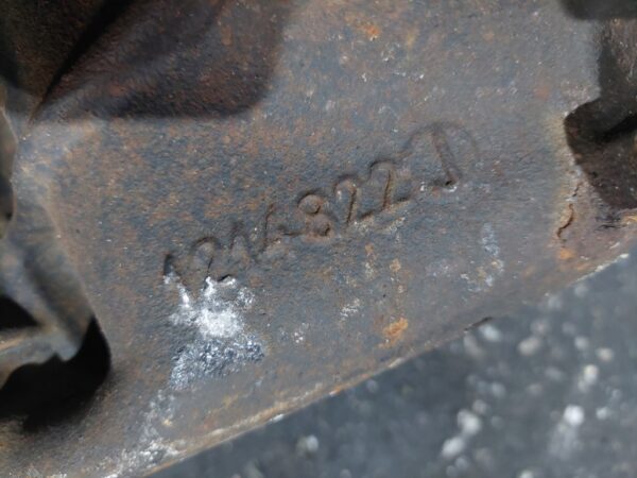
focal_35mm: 25
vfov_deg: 54.9
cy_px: 239
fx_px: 460
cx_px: 318
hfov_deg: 69.4
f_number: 1.8
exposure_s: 1/25
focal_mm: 5.23
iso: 500
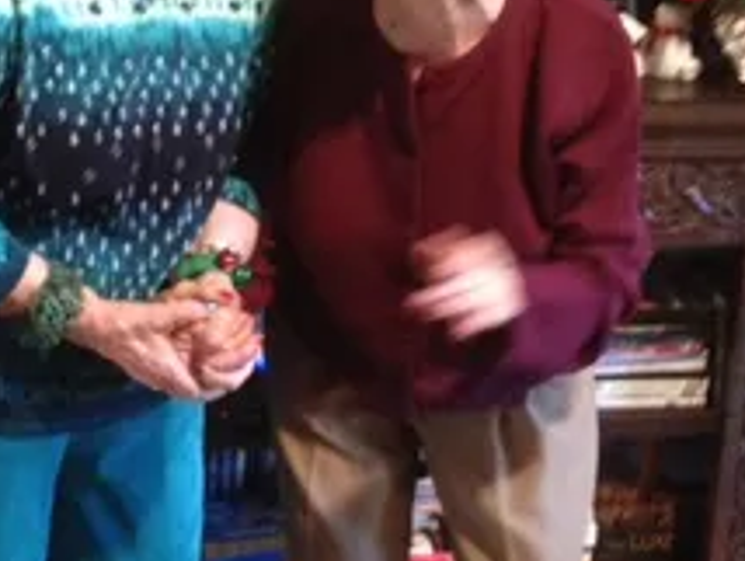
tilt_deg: -15.9
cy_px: 181
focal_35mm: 74
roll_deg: -1.2
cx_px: 275
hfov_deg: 26.2
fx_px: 1594
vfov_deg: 19.9
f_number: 2.4
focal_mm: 4.1
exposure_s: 1/15
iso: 500
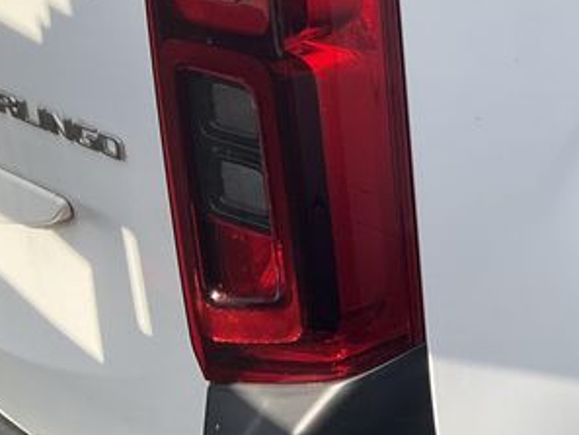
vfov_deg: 18.8
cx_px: 675
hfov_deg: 23.1
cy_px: 138
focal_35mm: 78
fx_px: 1305
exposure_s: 1/1015
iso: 25
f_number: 1.8
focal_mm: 3
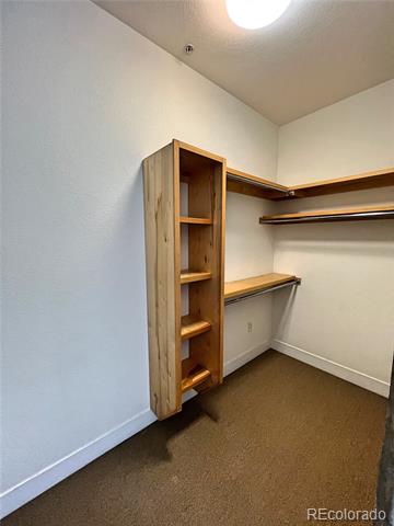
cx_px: 197
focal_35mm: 13
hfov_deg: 89.9
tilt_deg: -6.1
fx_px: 197
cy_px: 263
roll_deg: -0.1
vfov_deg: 106.2
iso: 320
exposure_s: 1/60
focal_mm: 1.57
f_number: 1.8
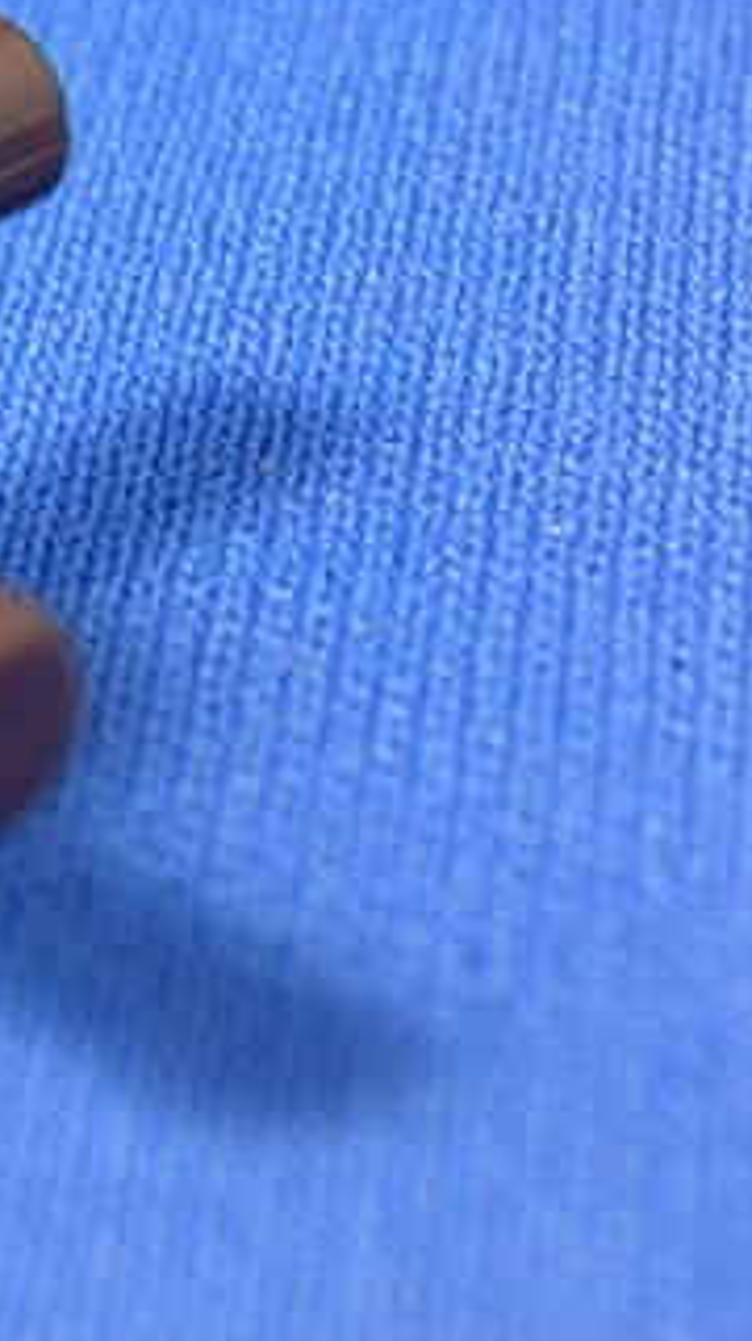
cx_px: -577
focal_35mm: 163
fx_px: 5792
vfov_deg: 13.2
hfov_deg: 7.2
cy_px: 409
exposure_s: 1/6.5
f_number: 3.8
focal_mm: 11.3
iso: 70
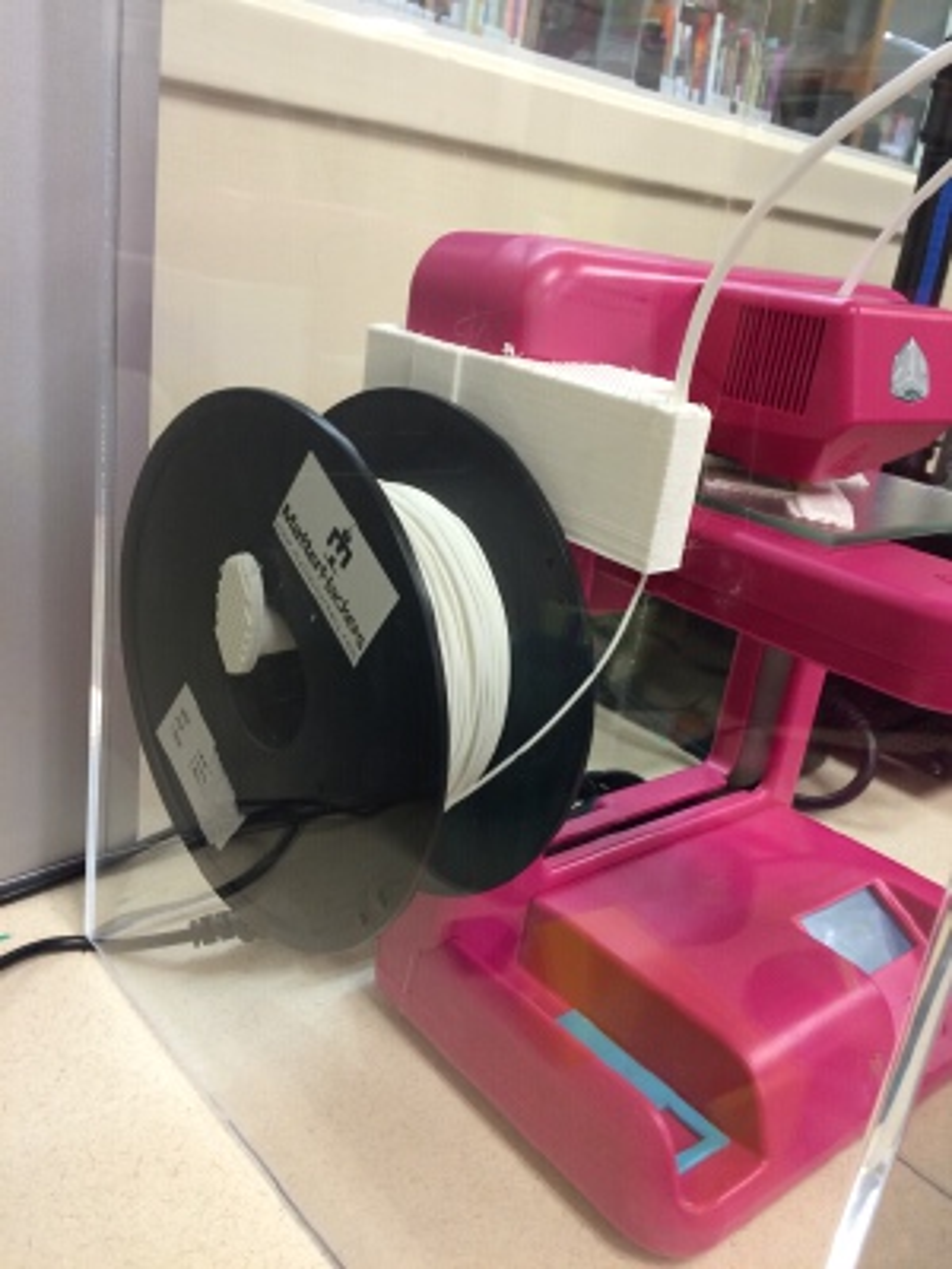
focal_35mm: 29
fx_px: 1063
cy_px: 634
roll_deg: -7.6
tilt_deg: -19.1
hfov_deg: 48.2
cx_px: 476
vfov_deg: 61.7
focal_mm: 4.15
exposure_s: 1/30
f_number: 2.2
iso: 125
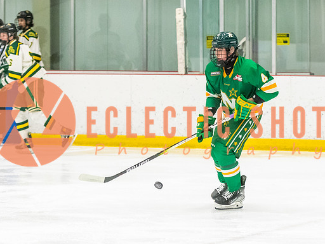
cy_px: 123
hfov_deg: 8.7
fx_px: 2131
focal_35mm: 227
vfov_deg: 6.5
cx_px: 250
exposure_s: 1/800
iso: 3200
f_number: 2.8
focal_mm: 98
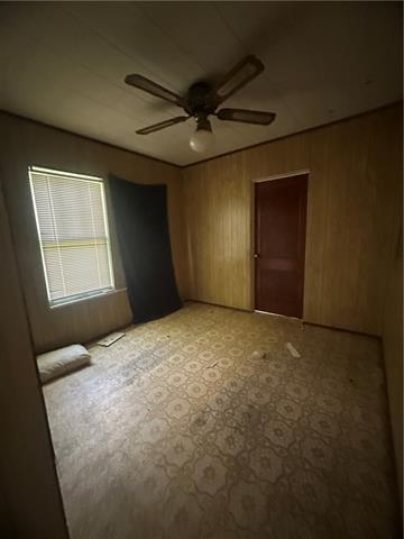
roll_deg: +0.5
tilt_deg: -7.8
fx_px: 218
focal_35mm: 14
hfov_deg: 85.7
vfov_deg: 102.1
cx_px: 202
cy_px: 270
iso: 1600
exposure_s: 1/33
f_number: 2.2
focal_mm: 2.22
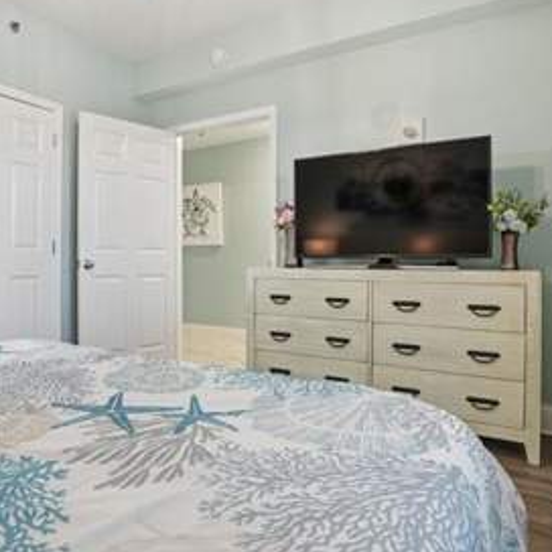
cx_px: 193
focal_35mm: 24
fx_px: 433
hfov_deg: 63.7
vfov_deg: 65.0
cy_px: 264
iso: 320
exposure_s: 1/40
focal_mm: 16
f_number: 8
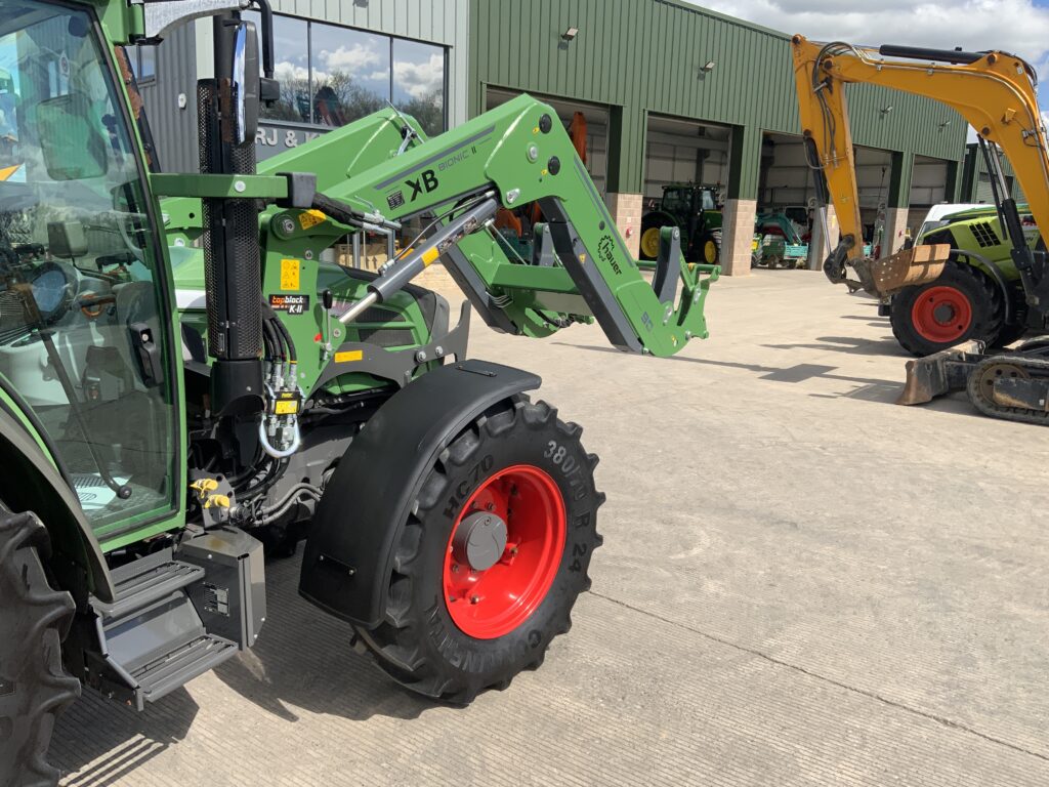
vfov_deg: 48.2
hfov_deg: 61.7
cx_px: 524
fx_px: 879
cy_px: 394
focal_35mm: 29
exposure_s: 1/1279
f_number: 1.8
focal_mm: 3
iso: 16
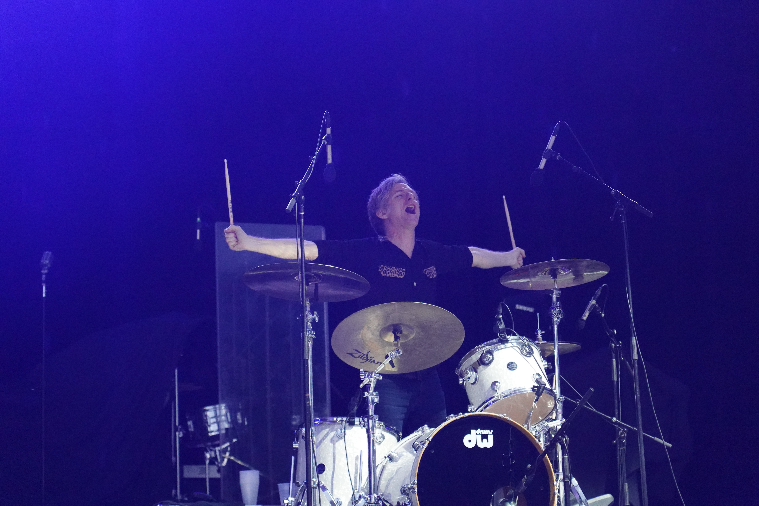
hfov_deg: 19.5
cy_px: 253
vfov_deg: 13.0
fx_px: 2214
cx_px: 380
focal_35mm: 105
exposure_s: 1/80
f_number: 4
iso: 12800
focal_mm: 105
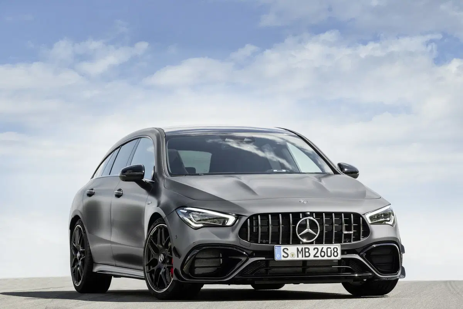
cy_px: 154
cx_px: 232
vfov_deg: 6.0
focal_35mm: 228
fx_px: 2932
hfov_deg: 9.0
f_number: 11
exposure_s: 1/100
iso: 100
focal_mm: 190
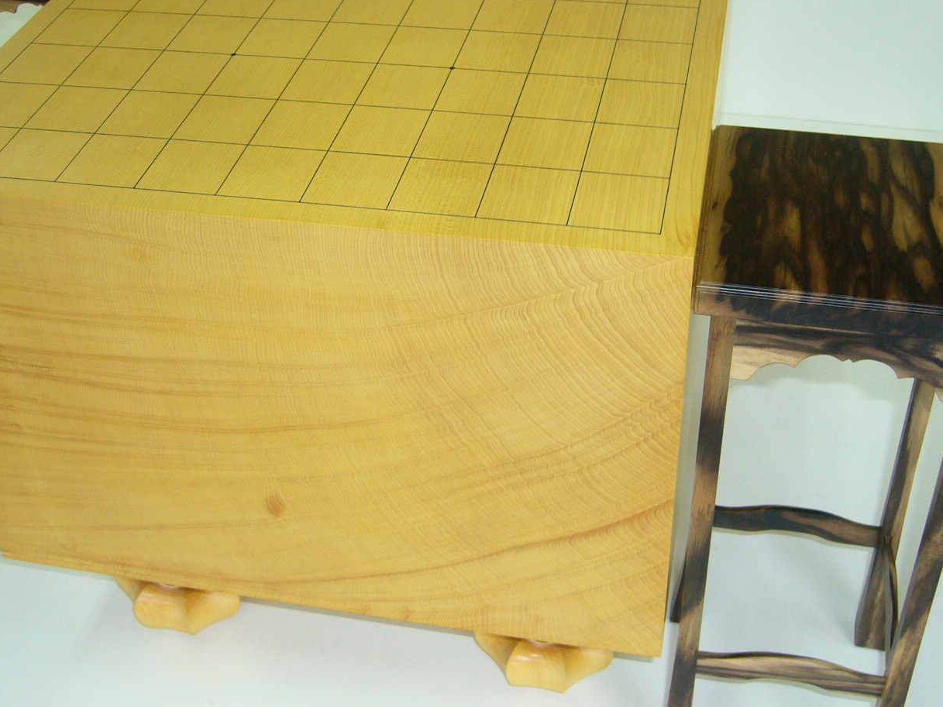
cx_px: 442
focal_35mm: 46
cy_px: 287
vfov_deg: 31.4
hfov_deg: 41.2
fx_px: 1253
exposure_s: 1/20
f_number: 2.8
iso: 100
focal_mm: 5.8
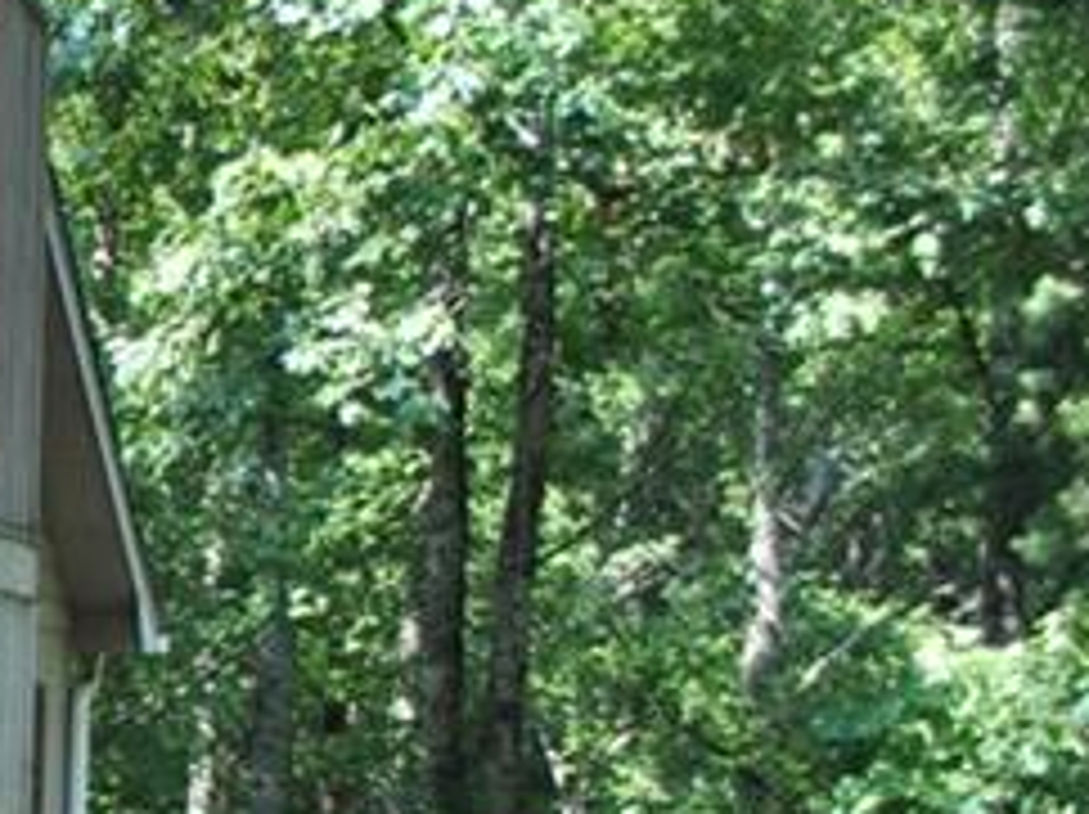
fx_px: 3457
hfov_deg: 14.7
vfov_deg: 13.0
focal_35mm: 110
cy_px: 1039
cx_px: -1112
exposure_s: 1/125
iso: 200
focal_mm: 18
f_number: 4.5
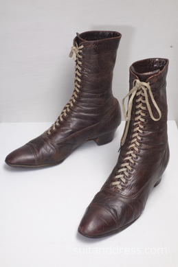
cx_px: 89
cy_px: 134
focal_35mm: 79
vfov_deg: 25.7
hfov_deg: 17.3
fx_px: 586
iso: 125
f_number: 4.5
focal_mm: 29.49
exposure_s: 1/20
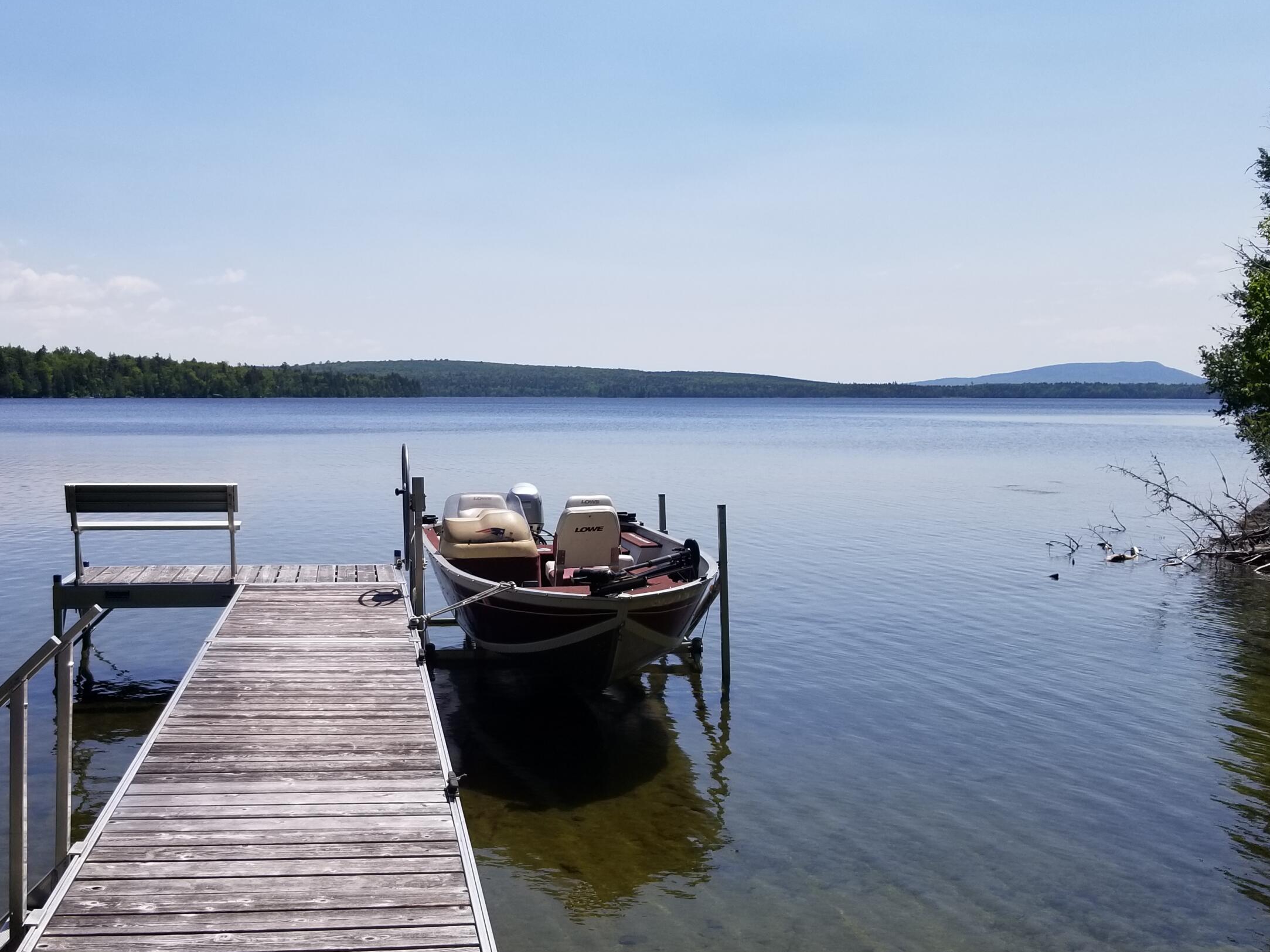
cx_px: 542
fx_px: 1321
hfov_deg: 51.2
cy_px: 541
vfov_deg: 39.6
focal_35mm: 36
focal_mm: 4.25
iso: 50
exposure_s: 1/4219
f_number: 1.7
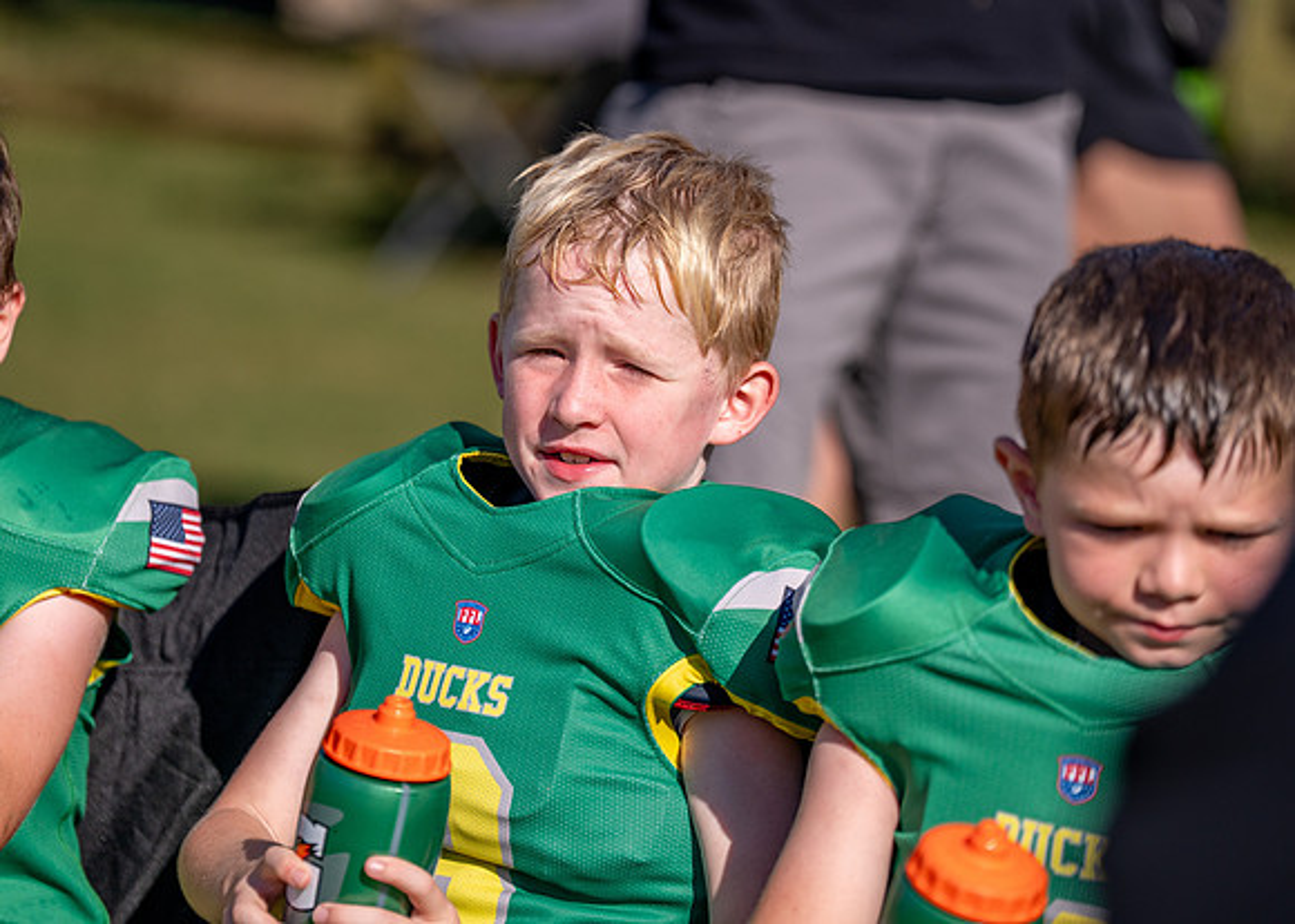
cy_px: 437
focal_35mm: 193
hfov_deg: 10.4
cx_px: 667
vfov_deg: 7.5
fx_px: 7097
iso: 250
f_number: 2.8
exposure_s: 1/6400
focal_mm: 170
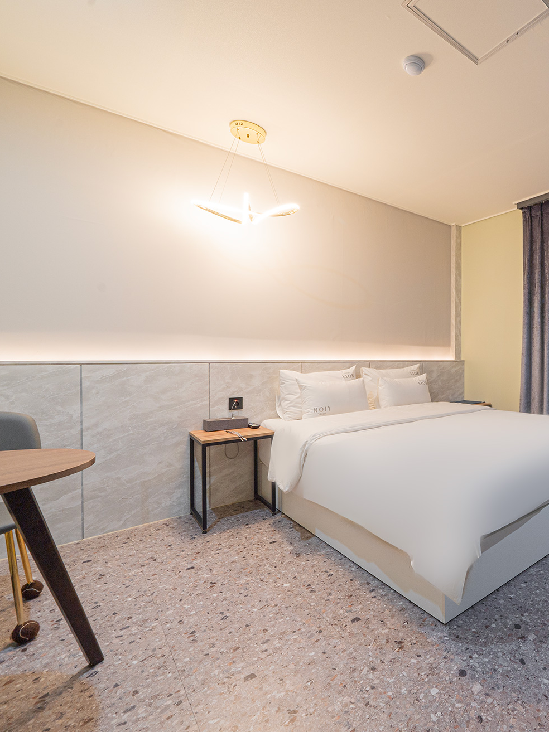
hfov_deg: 63.1
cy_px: 360
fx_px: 381
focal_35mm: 18
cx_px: 465
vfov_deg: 87.8
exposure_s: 1/4
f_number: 10
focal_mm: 12
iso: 160
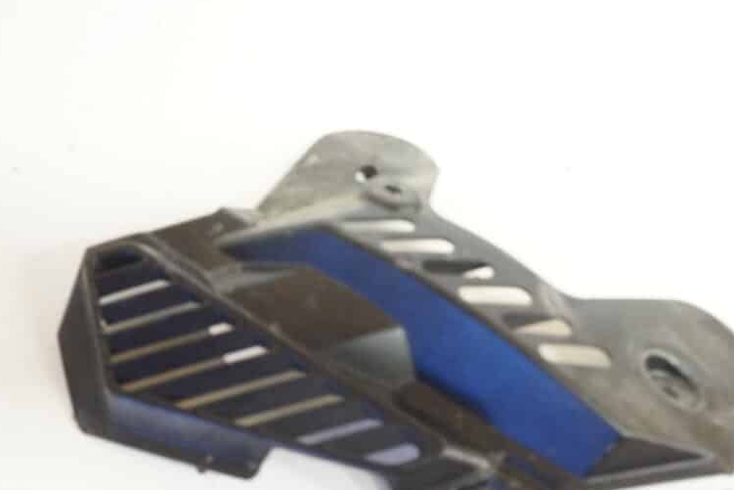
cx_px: 368
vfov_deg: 29.8
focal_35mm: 45
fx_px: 918
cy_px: 306
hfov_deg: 43.6
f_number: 5
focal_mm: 22
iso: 3200
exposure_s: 1/10
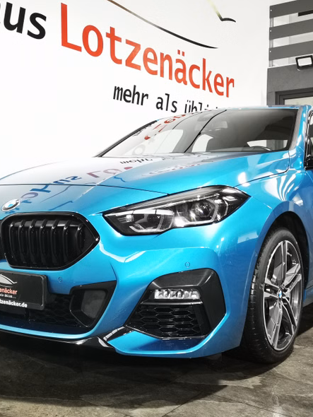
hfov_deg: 34.4
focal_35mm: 42
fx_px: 506
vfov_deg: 44.8
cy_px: 211
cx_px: 159
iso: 400
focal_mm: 5.58
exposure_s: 1/50
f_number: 1.8
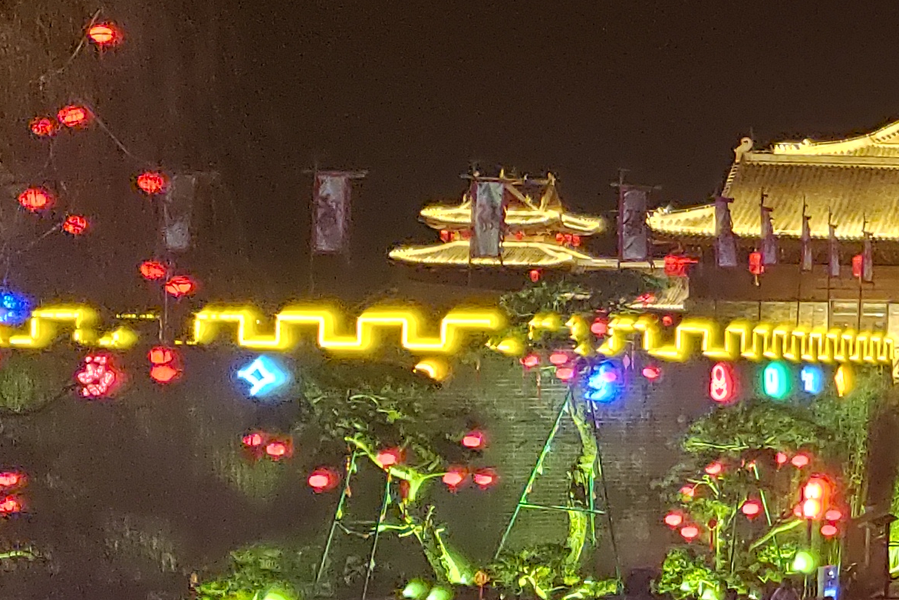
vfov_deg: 14.7
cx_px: 1415
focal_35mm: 93
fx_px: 2323
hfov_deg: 18.8
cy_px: 246
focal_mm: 4.3
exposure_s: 1/50
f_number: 1.5
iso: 640
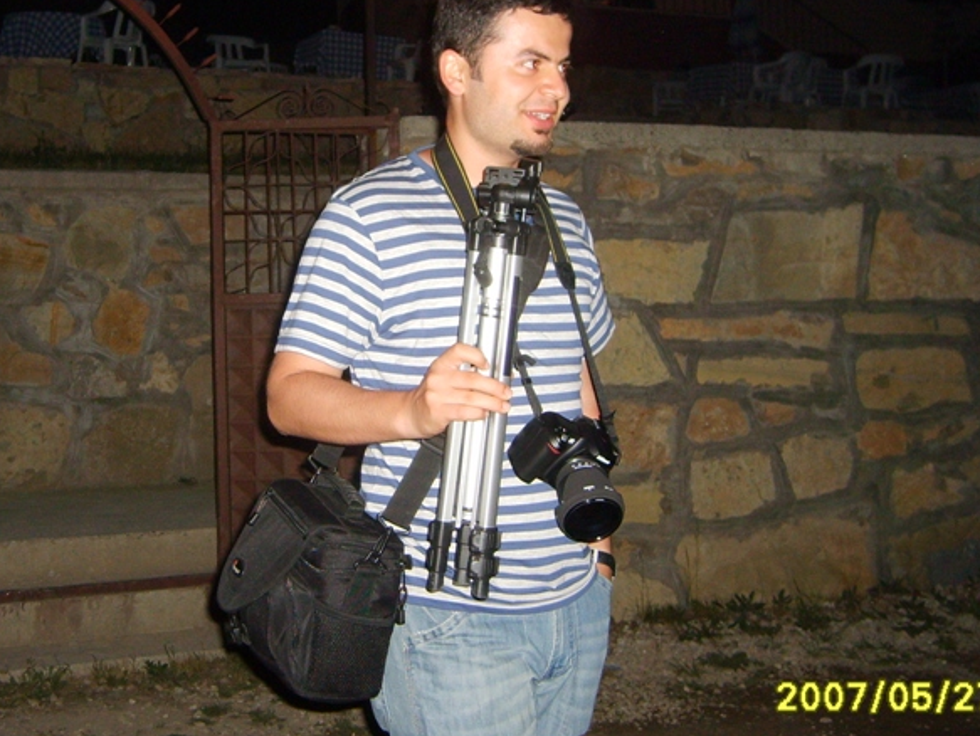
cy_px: 254
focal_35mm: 48
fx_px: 1360
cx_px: 371
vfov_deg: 30.1
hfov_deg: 39.4
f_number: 2.8
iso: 163
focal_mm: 5.8
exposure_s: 1/45
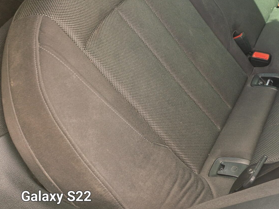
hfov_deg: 31.7
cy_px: -6
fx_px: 427
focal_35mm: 53
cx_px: 312
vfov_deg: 25.9
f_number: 1.8
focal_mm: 5.4
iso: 50
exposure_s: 1/180
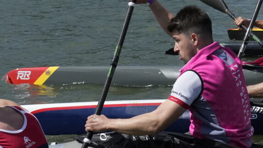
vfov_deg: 7.4
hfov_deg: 13.1
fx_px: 1144
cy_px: -20
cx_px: 210
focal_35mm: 164
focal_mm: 35
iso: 800
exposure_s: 1/4000
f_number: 7.1
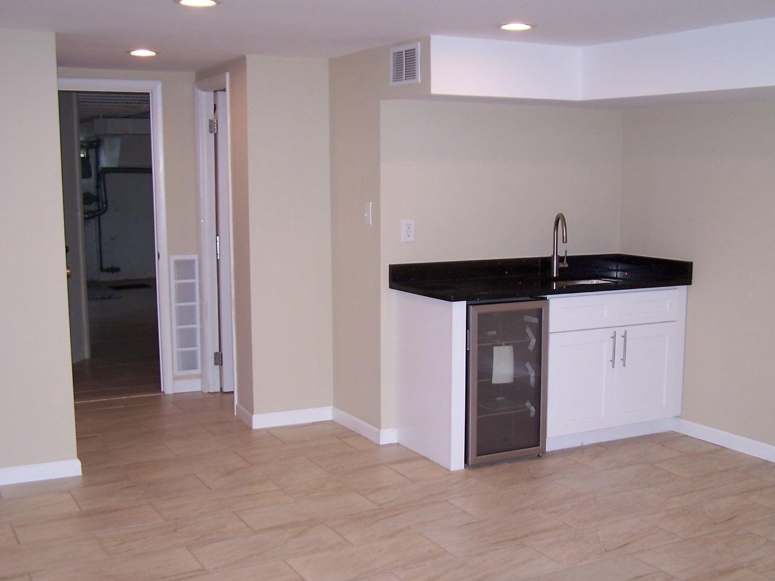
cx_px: 440
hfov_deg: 42.8
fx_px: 985
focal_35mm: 44
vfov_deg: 32.9
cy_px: 305
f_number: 2.8
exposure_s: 1/60
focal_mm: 6.3
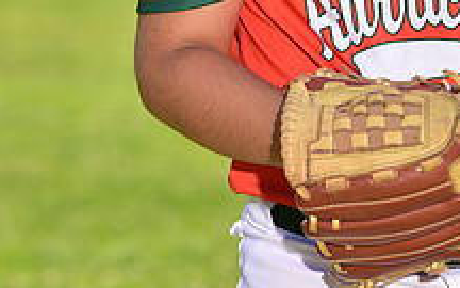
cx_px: 410
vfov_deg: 3.1
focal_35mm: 425
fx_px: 5328
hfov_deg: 4.9
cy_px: -149
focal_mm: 155
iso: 80
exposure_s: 1/200
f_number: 5.6
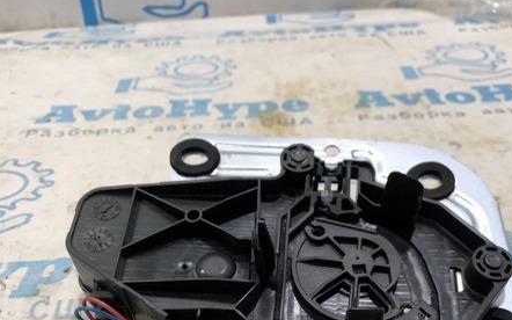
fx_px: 600
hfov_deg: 46.1
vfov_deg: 28.9
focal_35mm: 43
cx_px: 295
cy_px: 274
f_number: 1.8
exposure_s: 1/33
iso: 32
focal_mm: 4
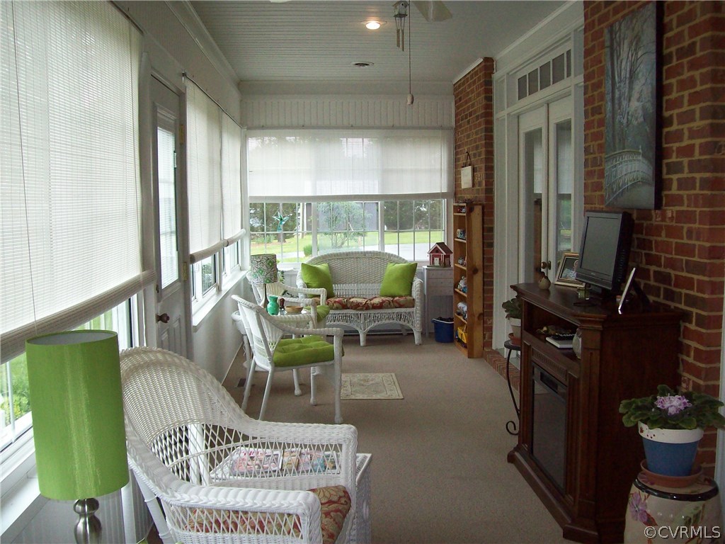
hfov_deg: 51.4
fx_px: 754
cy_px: 272
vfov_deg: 39.7
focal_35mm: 36
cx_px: 362
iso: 200
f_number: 2.7
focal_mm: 6
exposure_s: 1/147
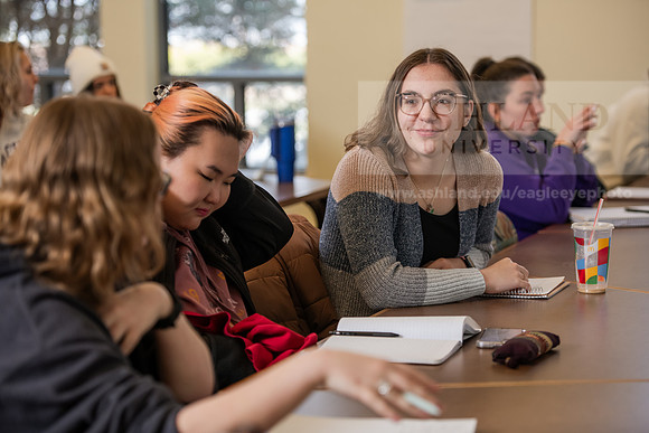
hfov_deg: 20.4
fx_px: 1803
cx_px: 324
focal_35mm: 100
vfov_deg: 13.7
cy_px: 216
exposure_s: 1/250
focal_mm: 100
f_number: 3.2
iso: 640
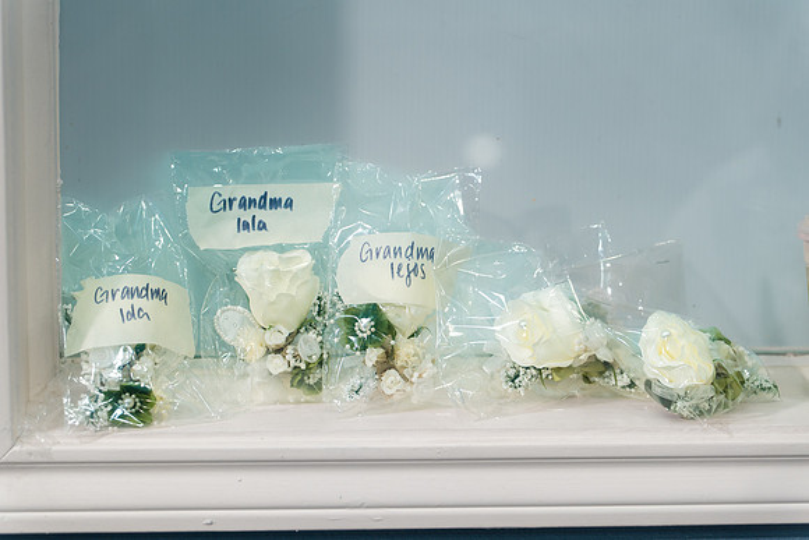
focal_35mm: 83
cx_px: 404
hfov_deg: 24.5
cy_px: 270
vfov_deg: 16.5
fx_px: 1865
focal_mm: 82
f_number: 3.2
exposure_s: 1/250
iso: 1600
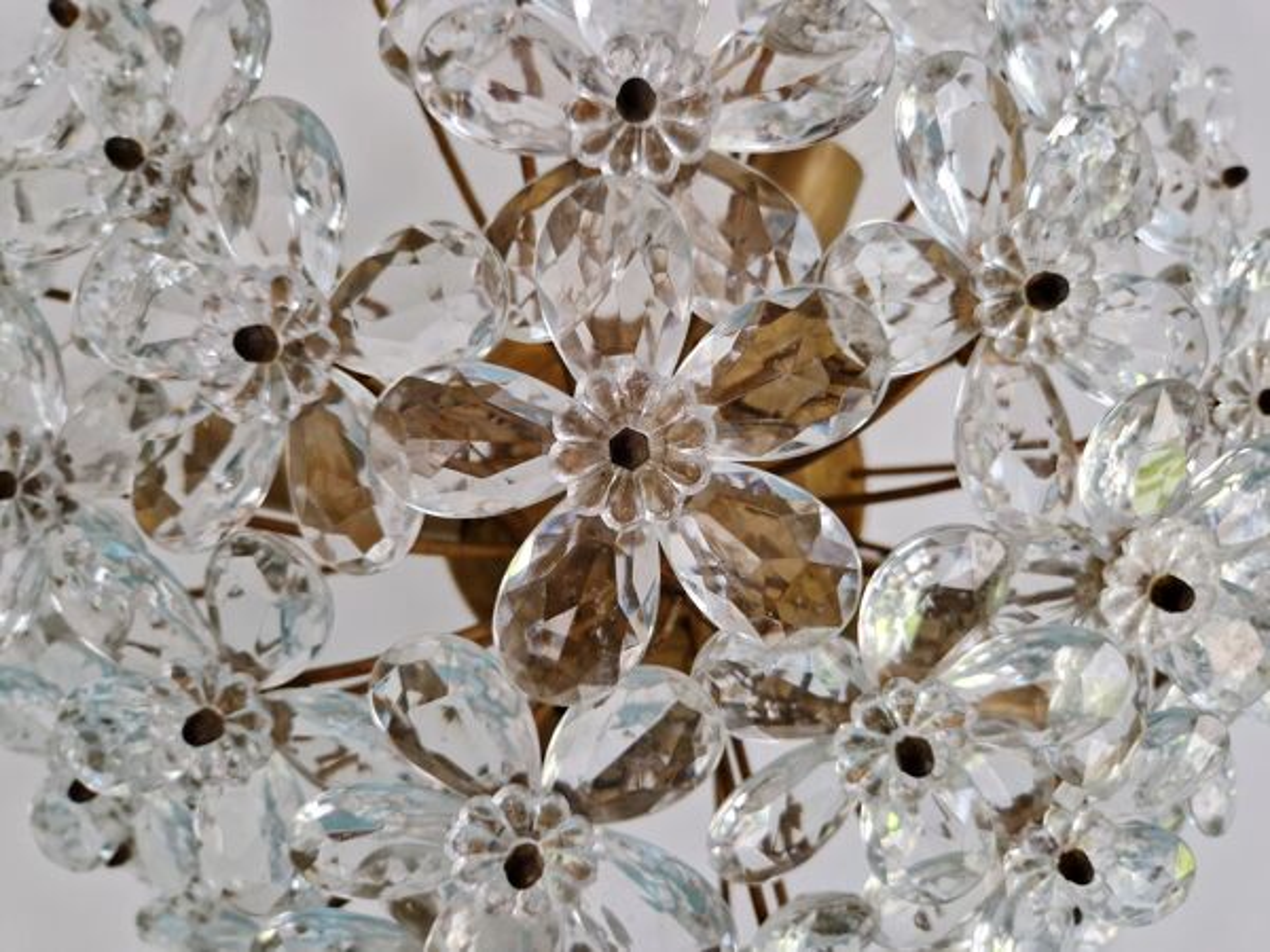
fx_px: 844
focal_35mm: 23
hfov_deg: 73.9
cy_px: 476
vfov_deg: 58.9
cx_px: 635
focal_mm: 5.4
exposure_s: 1/50
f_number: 1.8
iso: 640
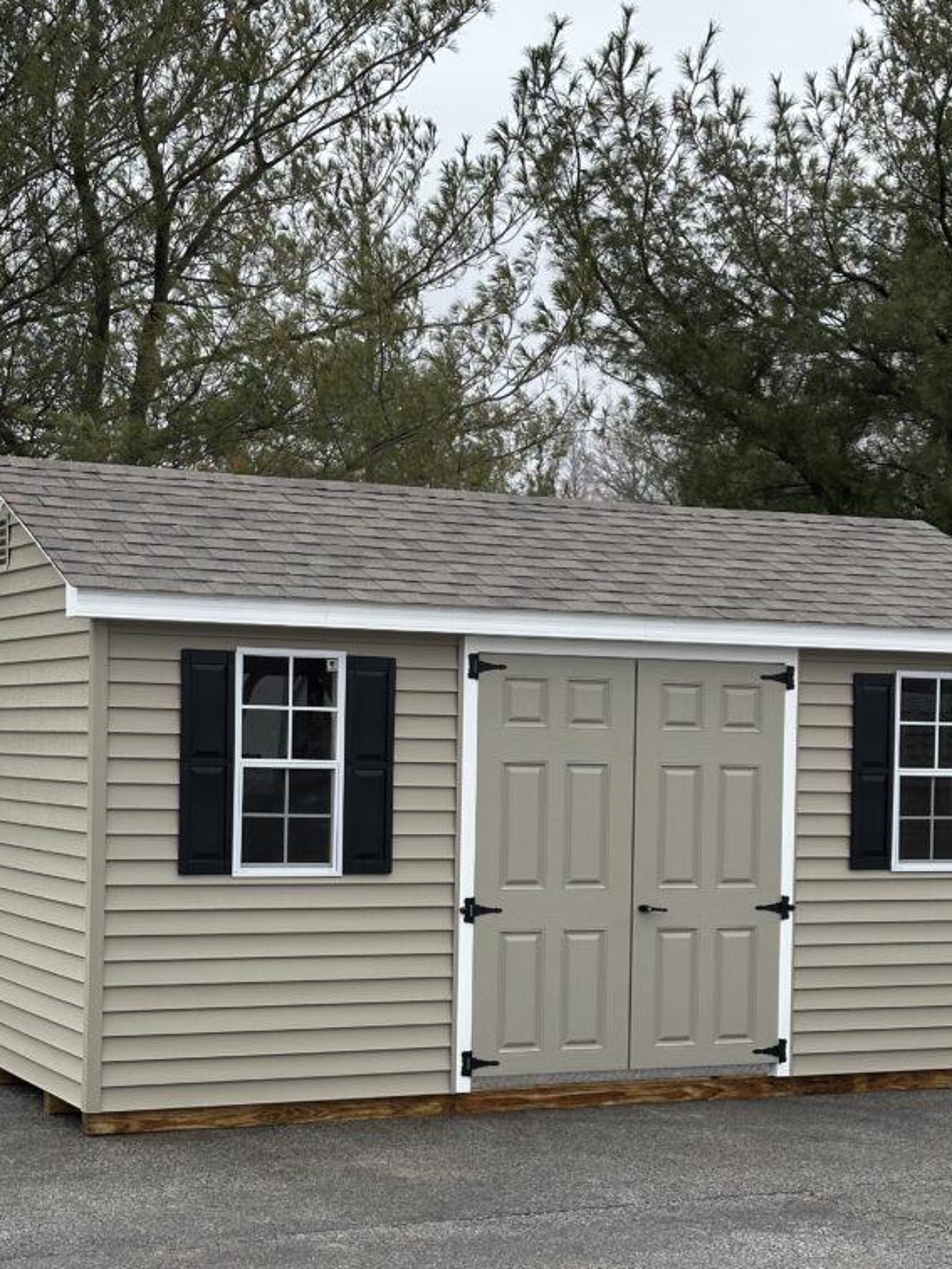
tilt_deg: -3.0
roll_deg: +0.6
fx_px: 2383
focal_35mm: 65
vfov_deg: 29.7
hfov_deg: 22.6
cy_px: 791
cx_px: 507
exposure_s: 1/2532
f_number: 1.78
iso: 64
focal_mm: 6.86
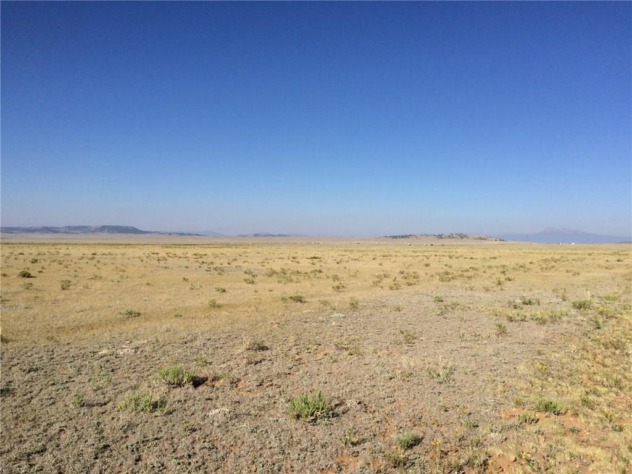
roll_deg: -0.2
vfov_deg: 48.2
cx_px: 316
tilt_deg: -1.9
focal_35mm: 29
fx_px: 529
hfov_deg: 61.7
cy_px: 237
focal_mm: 4.15
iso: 32
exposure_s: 1/3165
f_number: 2.2
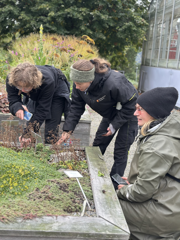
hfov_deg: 30.3
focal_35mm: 48
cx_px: 90
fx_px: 333
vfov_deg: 39.7
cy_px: 120
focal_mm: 6.86
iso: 80
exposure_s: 1/293
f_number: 1.78
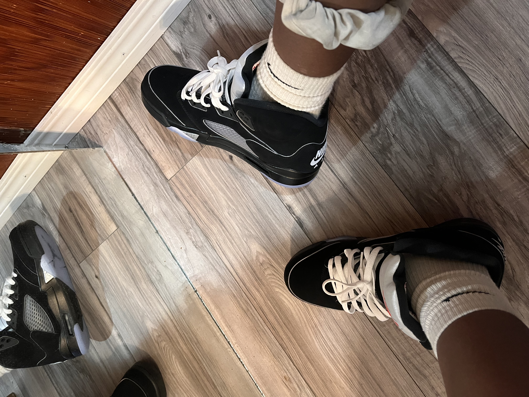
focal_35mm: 26
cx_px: 264
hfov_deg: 67.3
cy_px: 198
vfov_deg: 53.1
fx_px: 397
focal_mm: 5.1
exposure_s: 1/40
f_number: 1.6
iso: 500
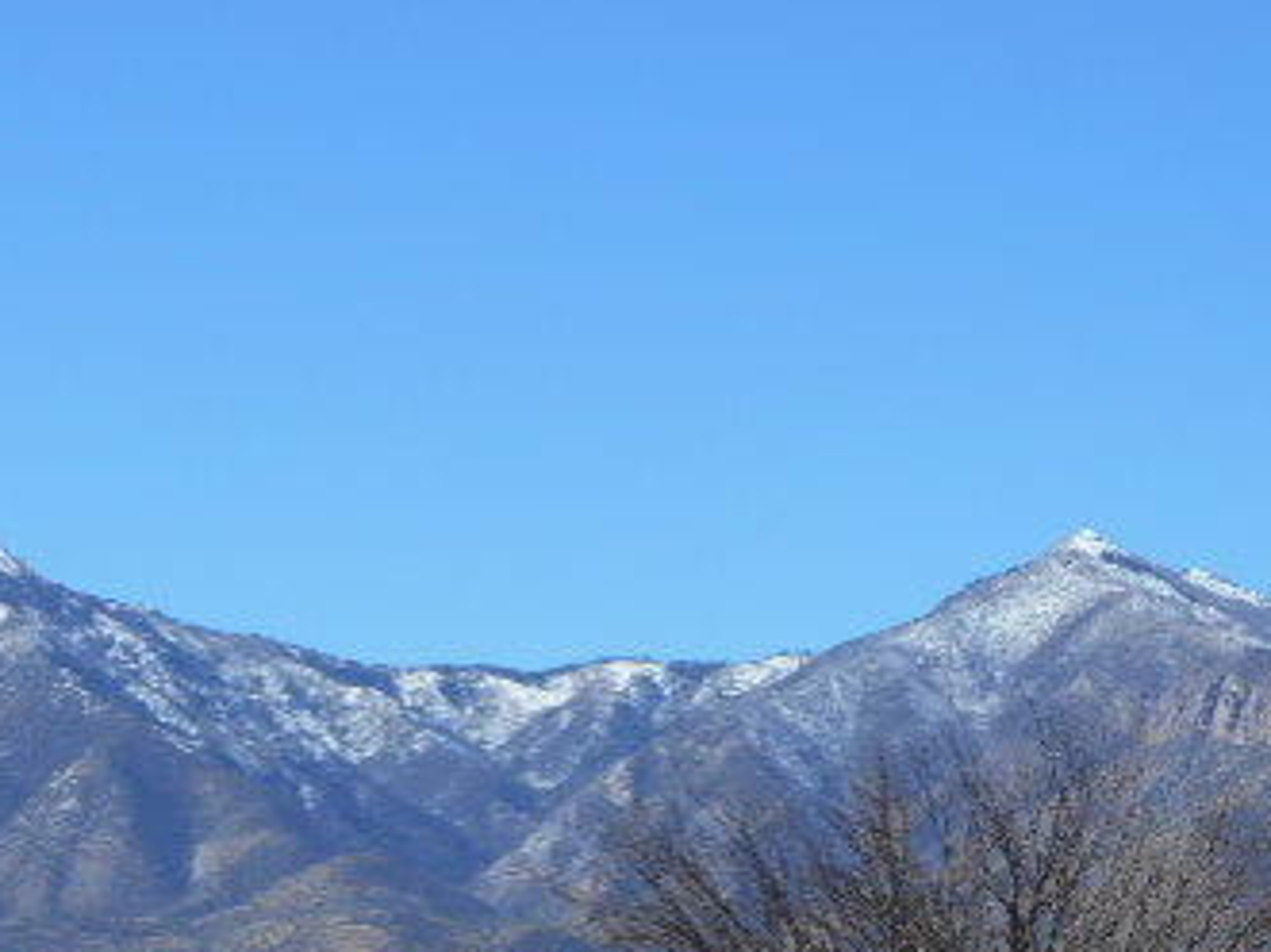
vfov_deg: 8.6
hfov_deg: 11.5
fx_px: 6313
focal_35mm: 172
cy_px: 856
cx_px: 419
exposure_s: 1/400
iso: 80
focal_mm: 15.9
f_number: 5.6
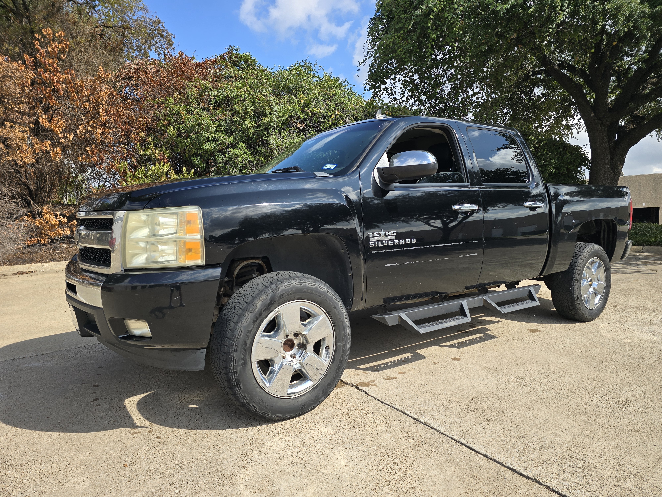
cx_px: 331
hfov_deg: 73.9
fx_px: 440
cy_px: 248
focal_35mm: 23
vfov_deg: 58.9
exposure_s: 1/475
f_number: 1.7
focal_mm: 6.3
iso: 12
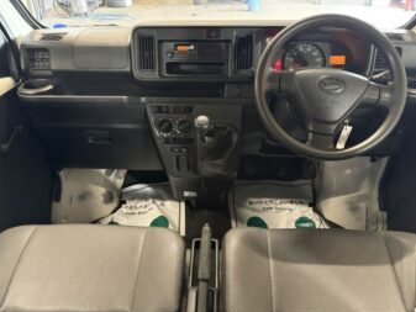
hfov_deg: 65.3
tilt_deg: -34.8
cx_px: 206
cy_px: 152
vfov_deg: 51.4
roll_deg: +0.9
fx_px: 325
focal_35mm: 27
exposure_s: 1/25
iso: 500
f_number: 1.6
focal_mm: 5.96
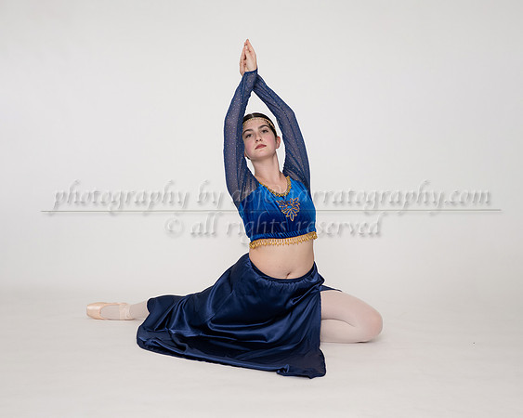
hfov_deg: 40.6
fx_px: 706
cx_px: 278
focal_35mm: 46
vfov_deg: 33.0
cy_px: 202
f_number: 4.5
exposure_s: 1/250
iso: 400
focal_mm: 37
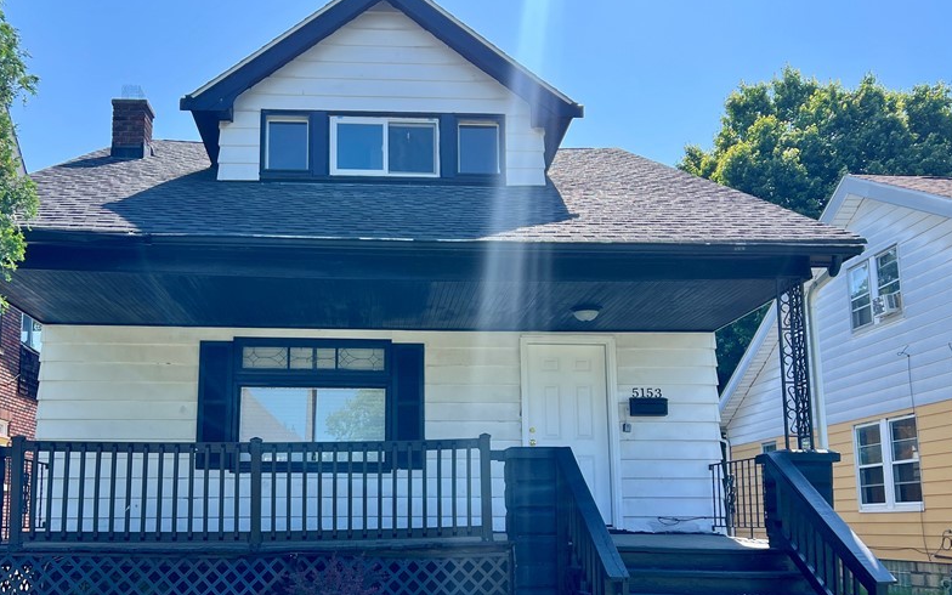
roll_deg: -0.2
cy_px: 376
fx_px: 934
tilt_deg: +7.0
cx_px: 402
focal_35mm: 36
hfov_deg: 53.8
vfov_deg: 35.1
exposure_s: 1/1412
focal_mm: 5.7
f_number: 1.5
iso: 50
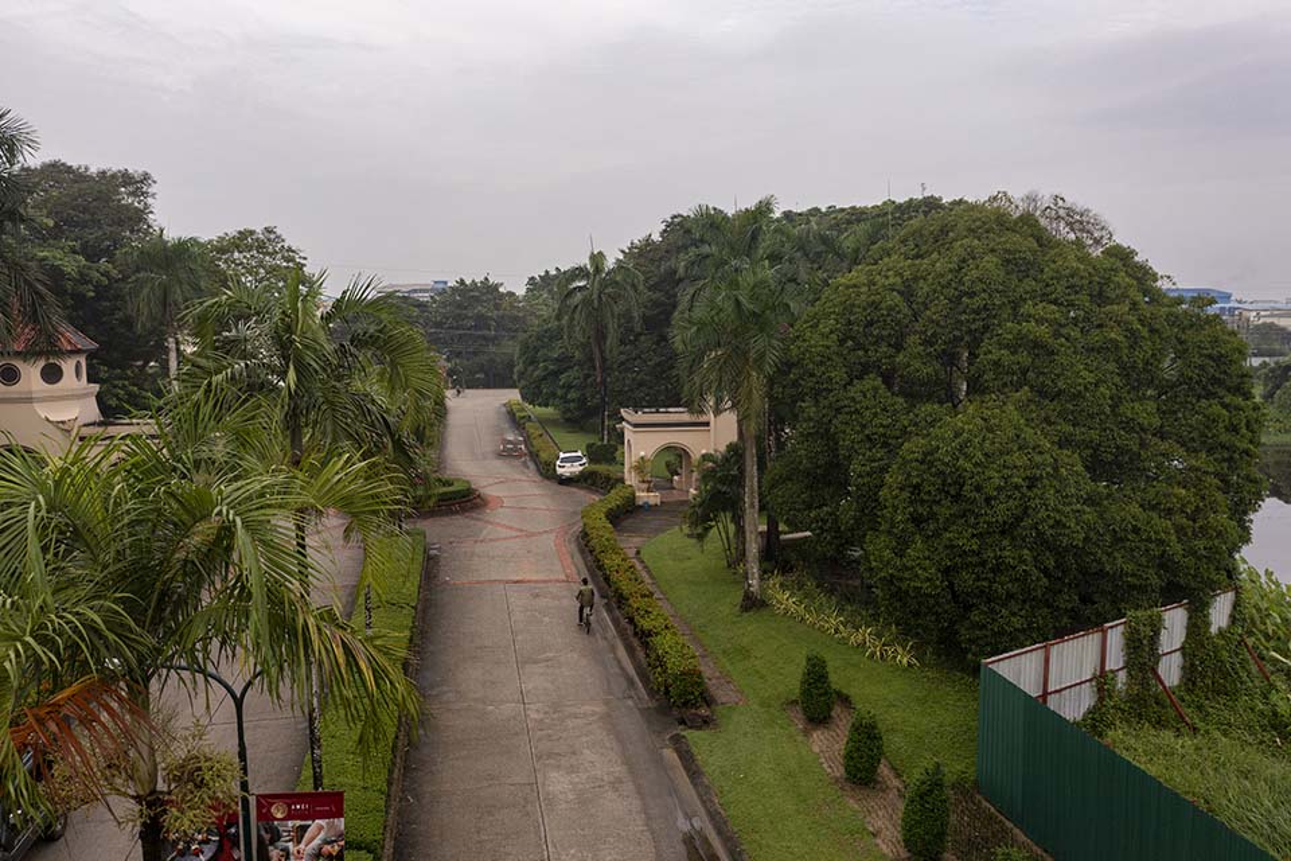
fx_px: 1004
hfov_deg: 65.5
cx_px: 646
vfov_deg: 46.4
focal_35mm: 28
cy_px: 430
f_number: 4
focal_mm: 10.26
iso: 100
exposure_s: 1/400
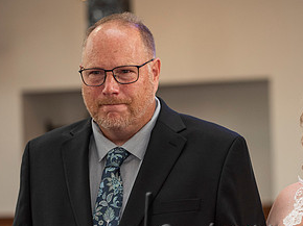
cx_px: 248
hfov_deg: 9.8
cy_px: 175
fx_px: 1767
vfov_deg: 7.3
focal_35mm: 202
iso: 640
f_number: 2.8
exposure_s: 1/125
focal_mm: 105
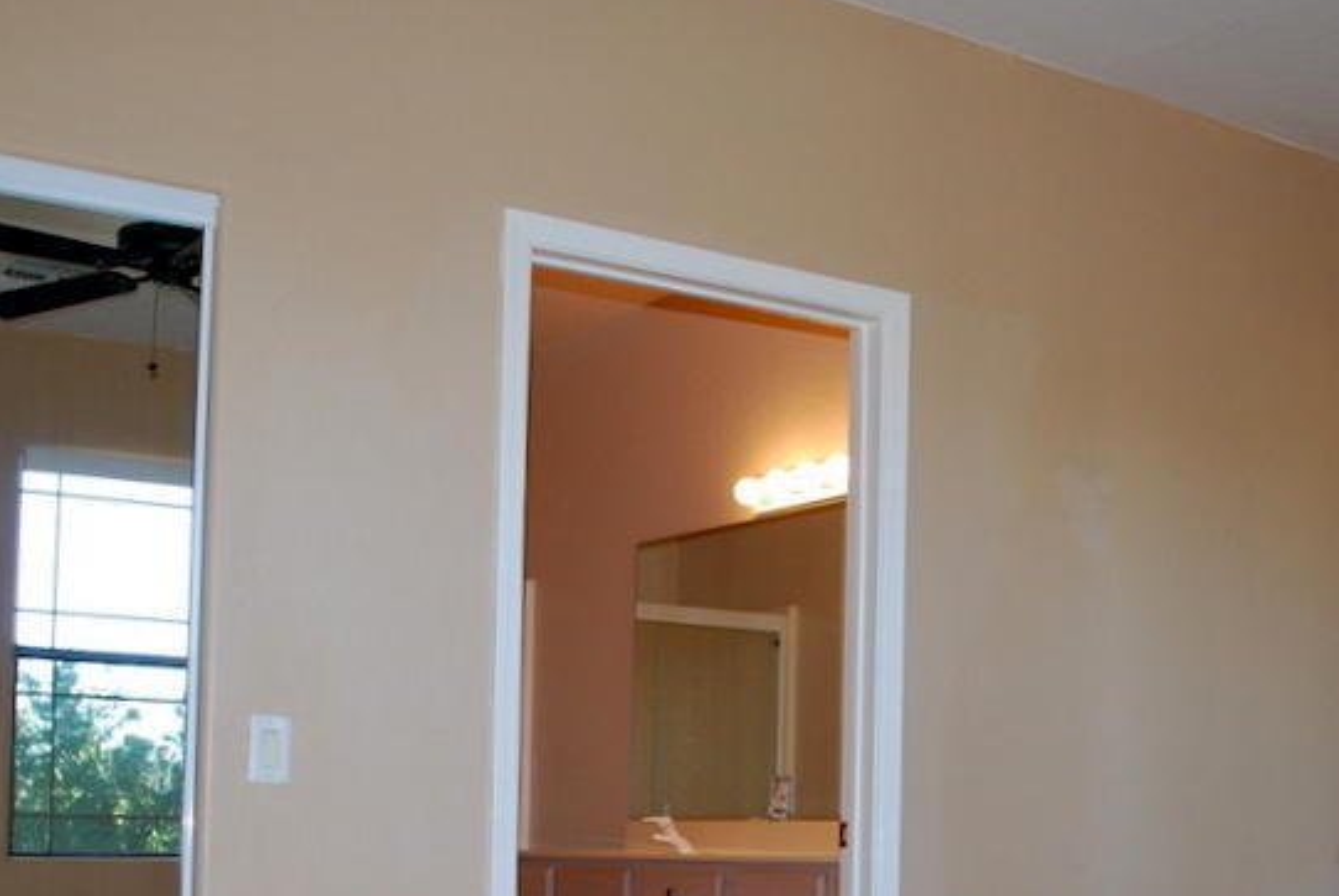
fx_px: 1899
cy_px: 781
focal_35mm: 51
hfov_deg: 38.8
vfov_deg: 25.8
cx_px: 746
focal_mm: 18
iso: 200
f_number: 3.5
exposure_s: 1/60
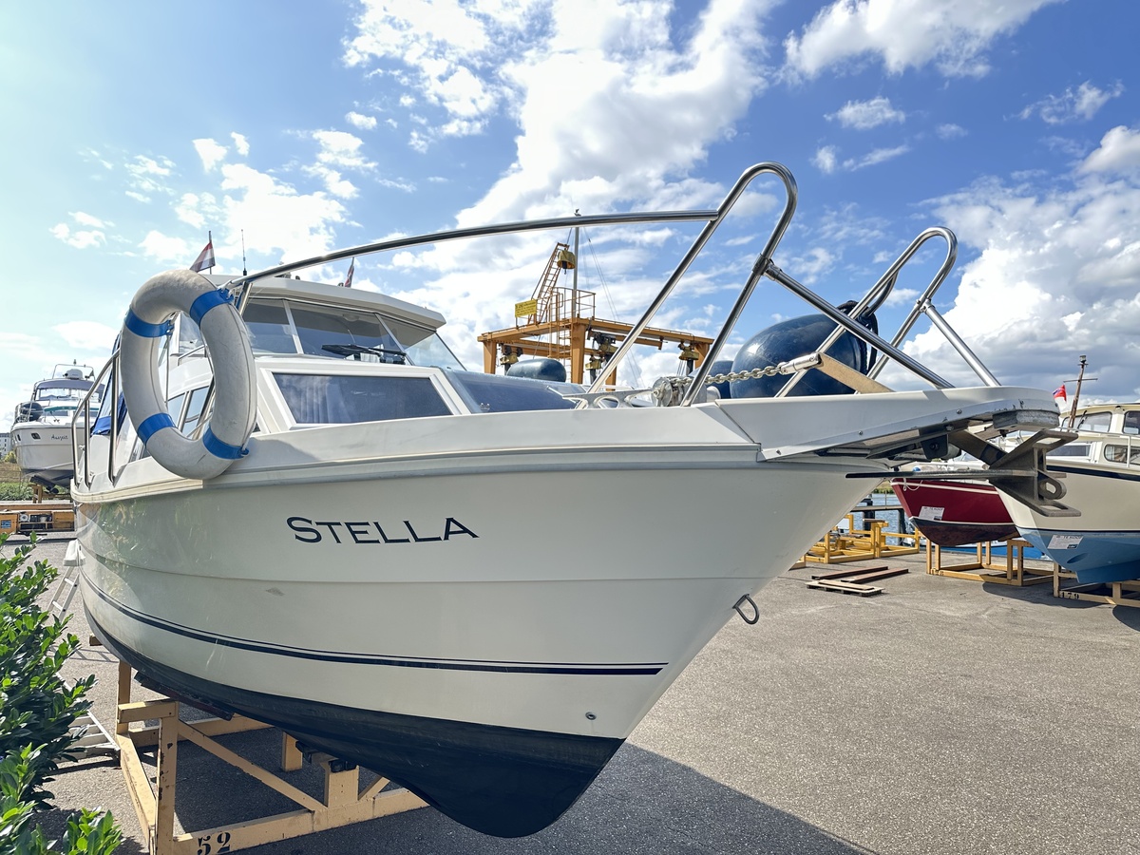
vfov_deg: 56.8
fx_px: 790
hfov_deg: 71.6
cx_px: 570
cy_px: 428
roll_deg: -0.6
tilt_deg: +2.6
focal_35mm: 24
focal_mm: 6.86
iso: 80
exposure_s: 1/1083
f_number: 1.78
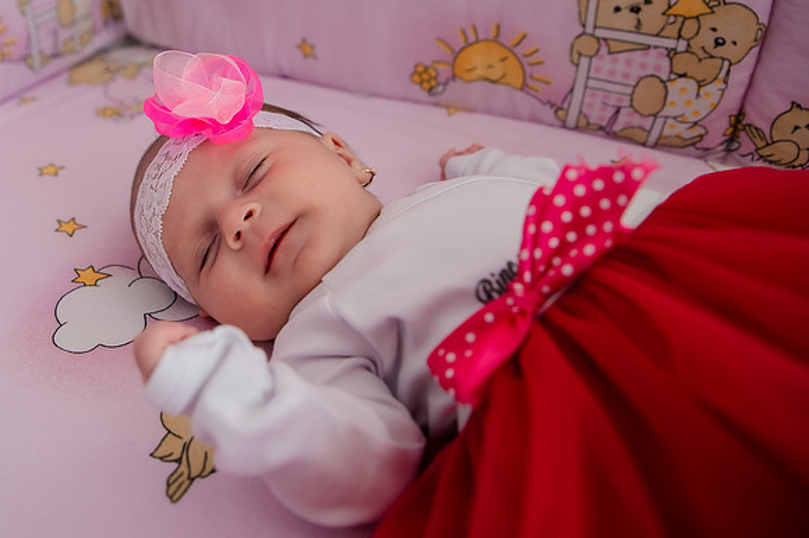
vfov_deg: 39.9
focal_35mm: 33
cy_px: 174
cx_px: 261
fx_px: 730
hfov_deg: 56.6
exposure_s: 1/250
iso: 500
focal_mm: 24
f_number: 3.5
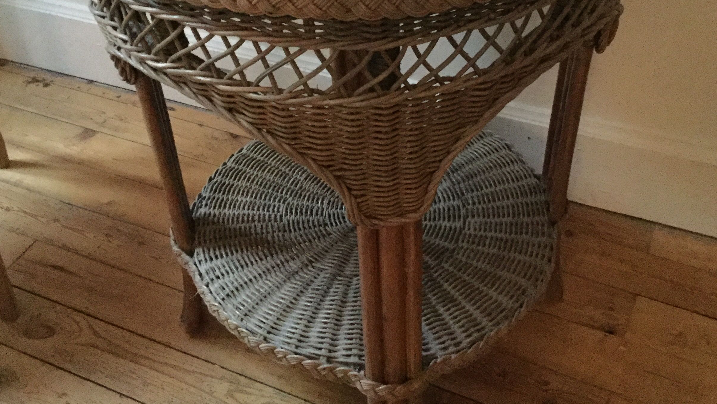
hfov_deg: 44.6
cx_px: 360
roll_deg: +1.6
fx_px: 875
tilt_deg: -36.9
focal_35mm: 46
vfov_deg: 25.6
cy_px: 99
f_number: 2.4
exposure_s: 1/17
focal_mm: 3.3
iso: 640
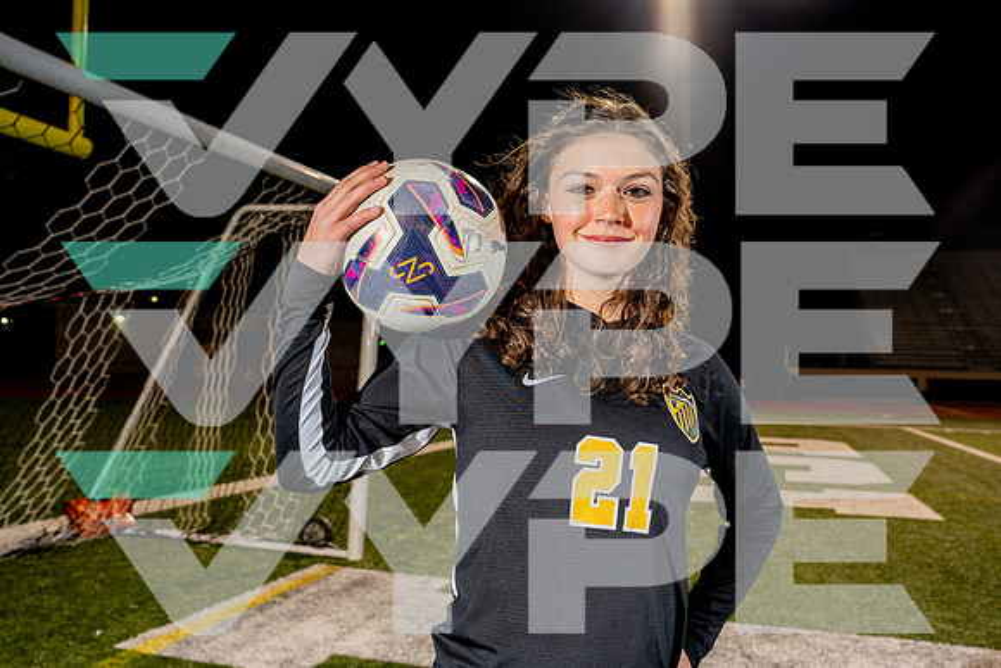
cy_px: 334
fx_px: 834
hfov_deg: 61.9
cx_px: 500
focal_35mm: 30
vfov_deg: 43.6
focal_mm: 30
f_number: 5.6
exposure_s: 1/250
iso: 800
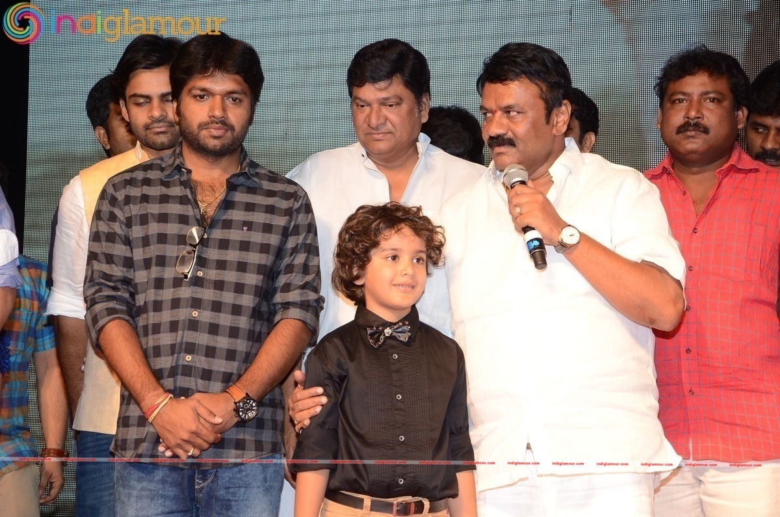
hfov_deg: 23.4
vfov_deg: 15.6
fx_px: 1881
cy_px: 258
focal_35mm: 87
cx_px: 390
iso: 640
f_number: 5.6
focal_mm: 58
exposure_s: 1/125
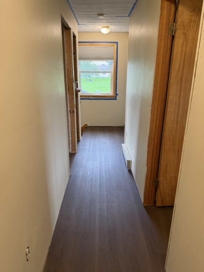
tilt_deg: -17.9
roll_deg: -0.5
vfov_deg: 71.6
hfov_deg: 56.8
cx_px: 102
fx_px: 189
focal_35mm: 24
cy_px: 136
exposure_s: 1/60
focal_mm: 6.76
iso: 250
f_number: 1.78
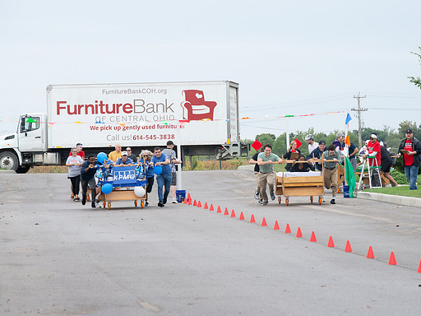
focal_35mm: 218
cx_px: 227
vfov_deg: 6.8
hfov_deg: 9.1
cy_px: 158
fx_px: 2651
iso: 640
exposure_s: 1/250
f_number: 9
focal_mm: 200
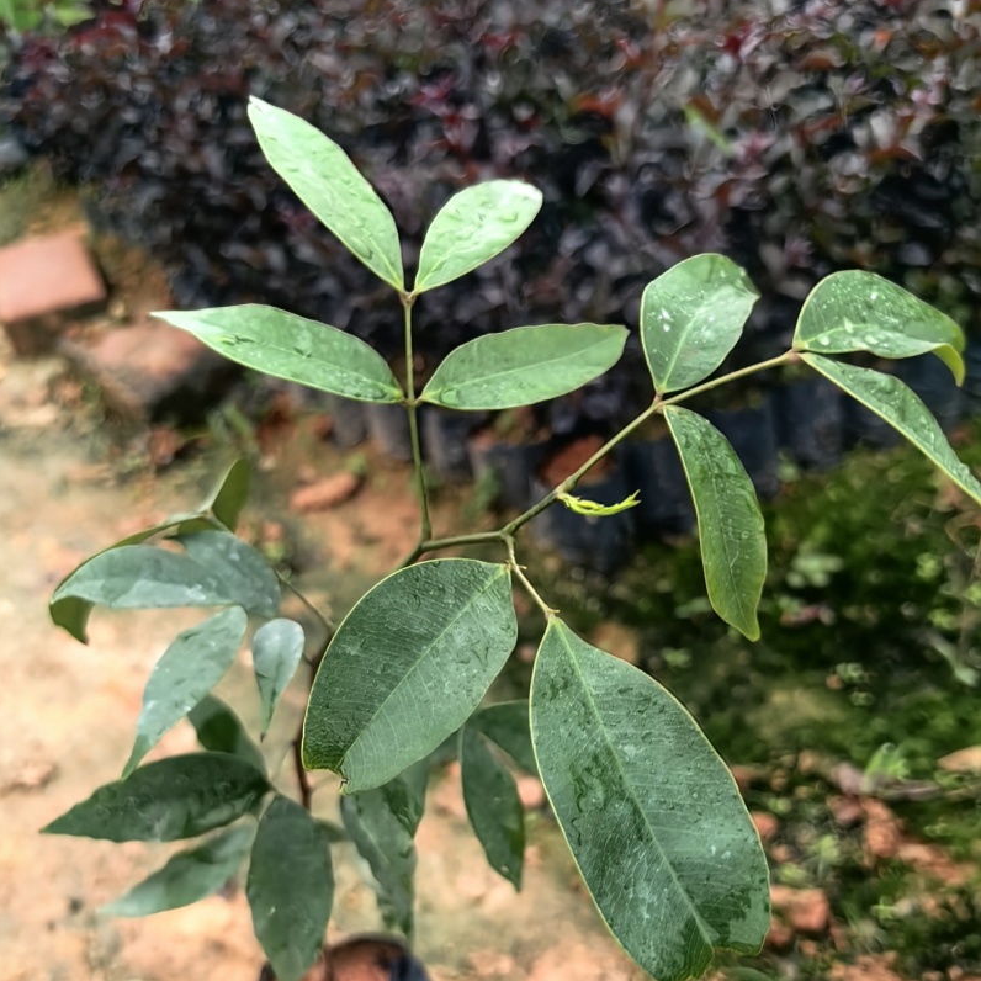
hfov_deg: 51.1
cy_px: 644
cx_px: 489
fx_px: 1026
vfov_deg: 50.3
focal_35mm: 32
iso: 64
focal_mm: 5.75
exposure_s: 1/120
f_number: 2
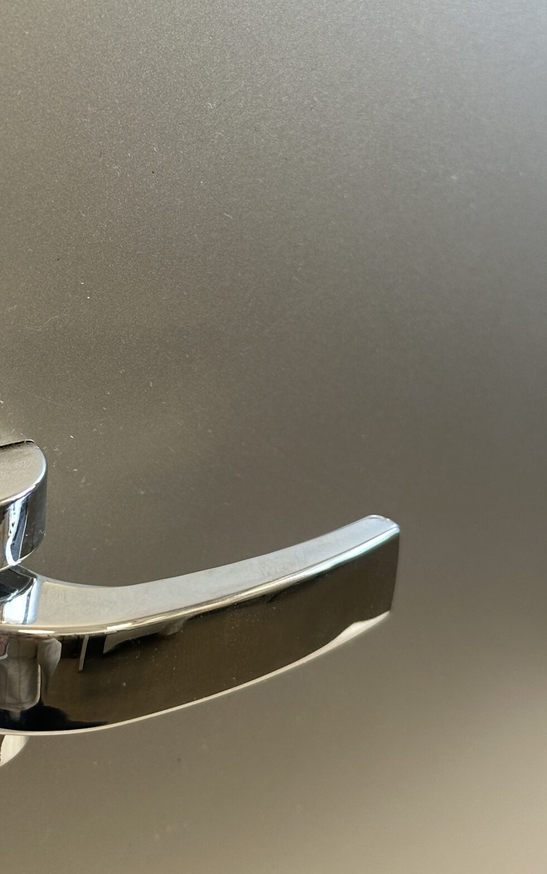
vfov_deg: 24.9
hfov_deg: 15.6
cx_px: 67
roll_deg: -2.5
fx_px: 1979
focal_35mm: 83
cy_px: 328
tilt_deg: -16.8
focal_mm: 6.86
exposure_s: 1/50
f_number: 1.78
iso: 64
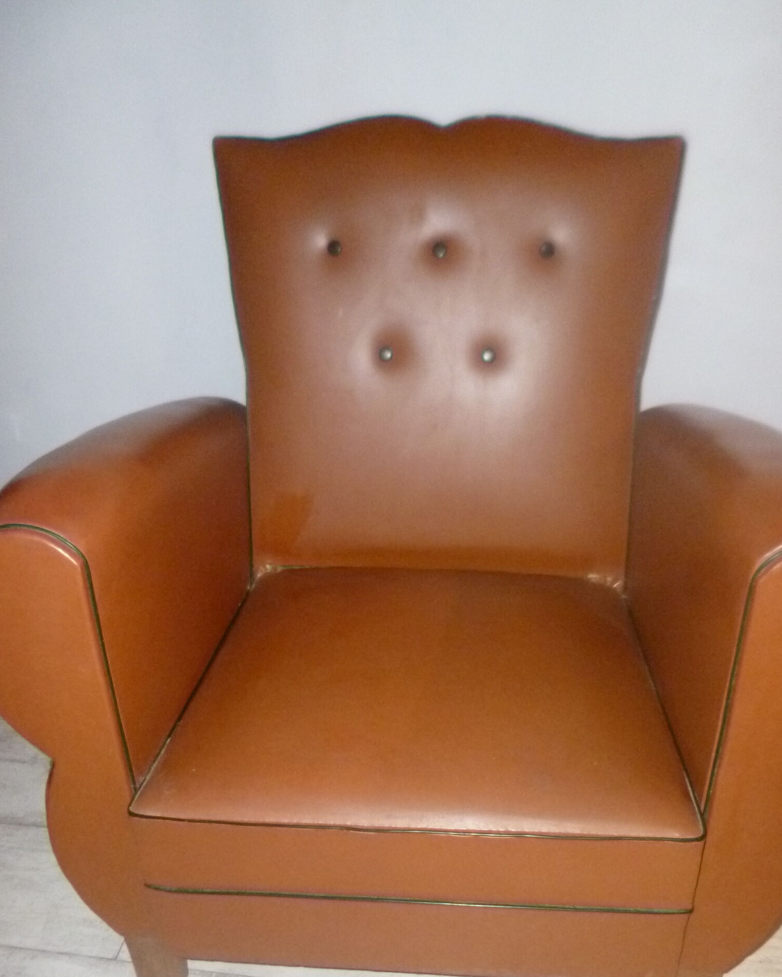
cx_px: 387
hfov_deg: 45.8
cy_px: 664
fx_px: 926
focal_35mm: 32
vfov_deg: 54.4
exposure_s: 1/60
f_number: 2.5
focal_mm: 4.3
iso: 400
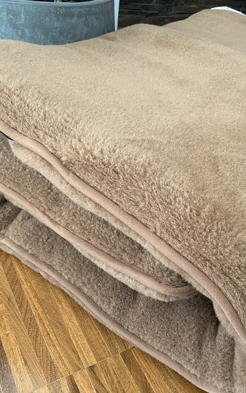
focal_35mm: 37
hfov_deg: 34.0
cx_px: 171
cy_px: 196
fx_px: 397
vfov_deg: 52.7
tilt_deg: -33.0
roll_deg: -10.8
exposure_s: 1/60
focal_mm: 4.25
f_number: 1.8
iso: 250
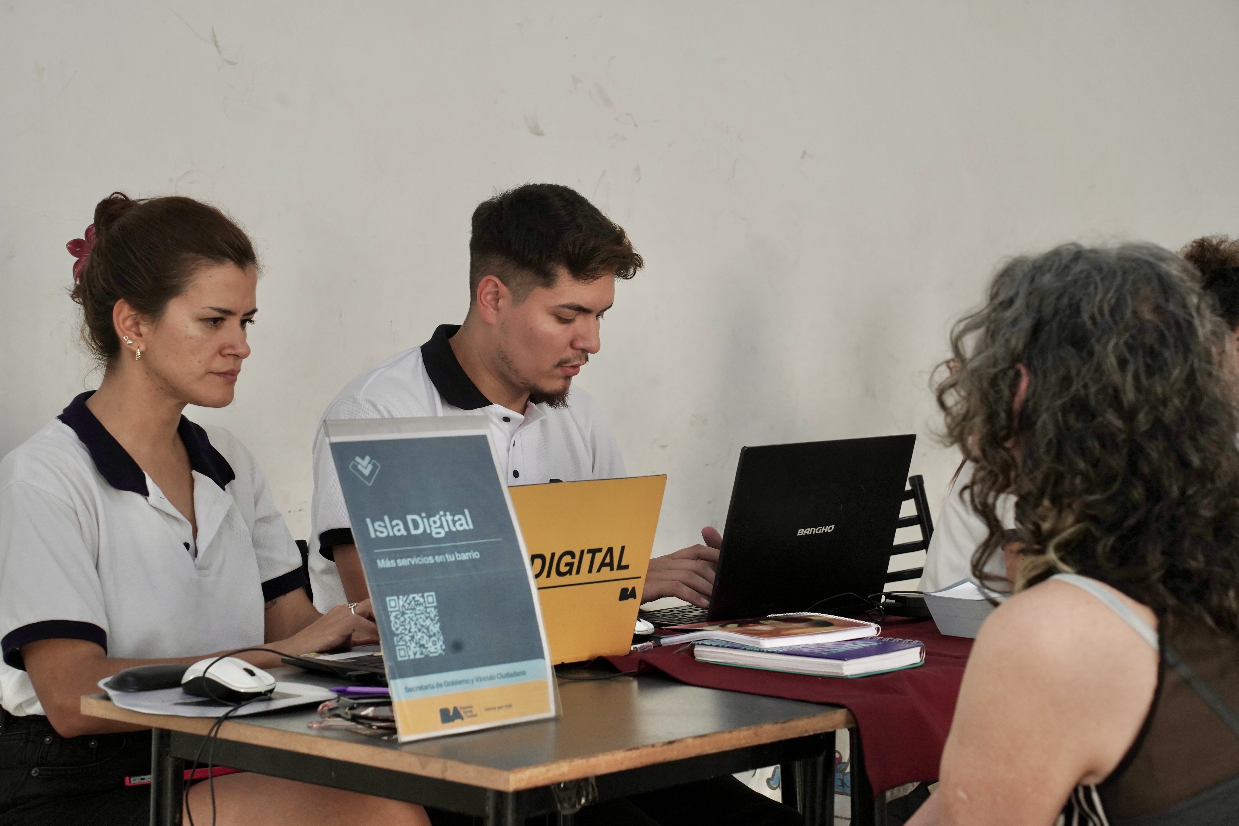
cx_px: 620
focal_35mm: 75
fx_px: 2581
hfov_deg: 27.0
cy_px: 413
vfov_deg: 18.2
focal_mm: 75
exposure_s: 1/125
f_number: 9
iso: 2000
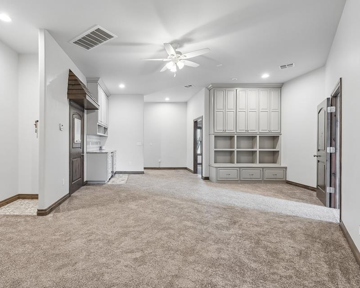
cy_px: 143
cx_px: 140
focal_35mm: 18
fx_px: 192
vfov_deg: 73.8
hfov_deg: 85.1
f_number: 6.3
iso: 100
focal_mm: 10
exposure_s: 1/8
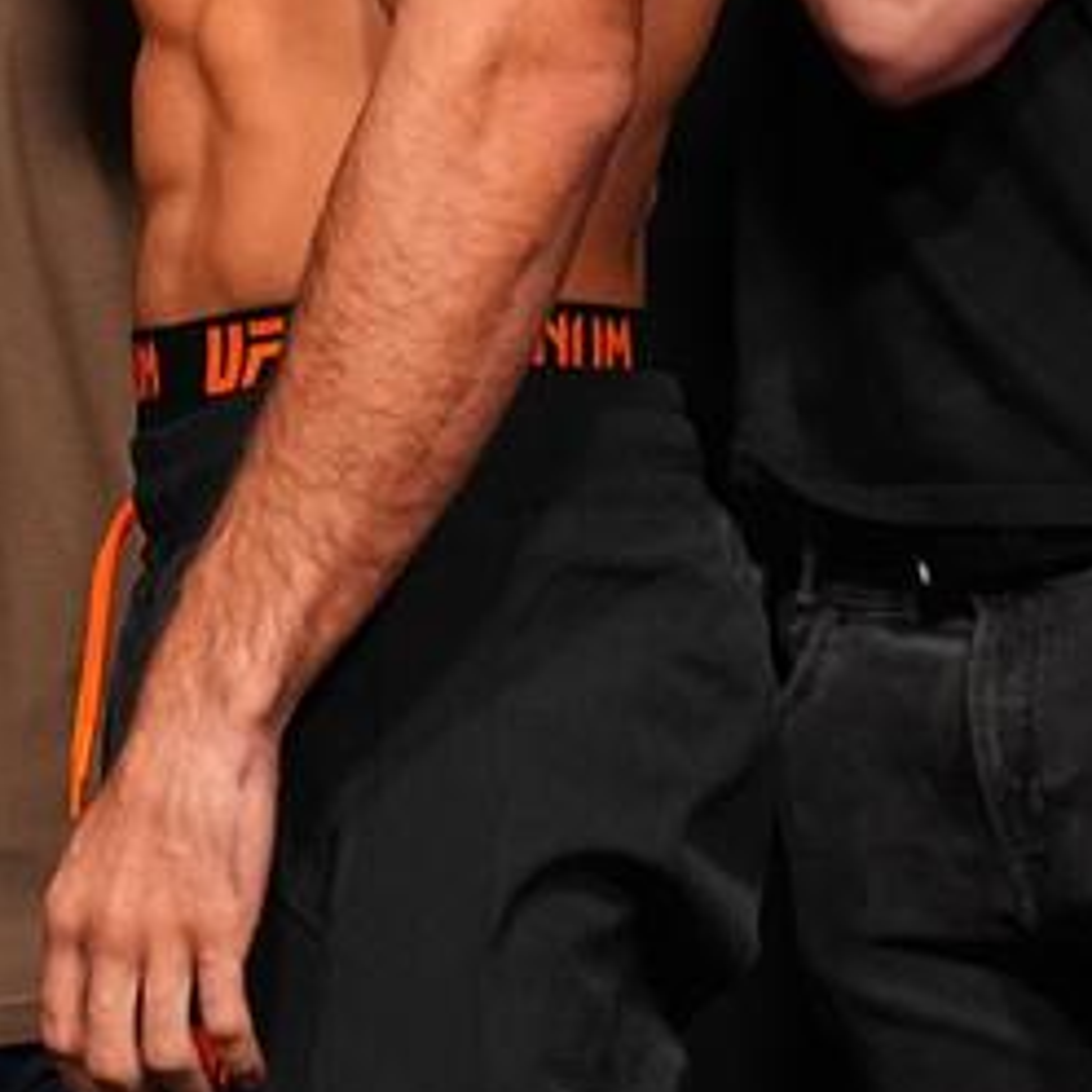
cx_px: -101
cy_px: -198
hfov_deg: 5.4
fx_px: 11599
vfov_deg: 5.4
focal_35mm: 325
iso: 3200
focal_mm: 95
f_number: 2.8
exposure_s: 1/500
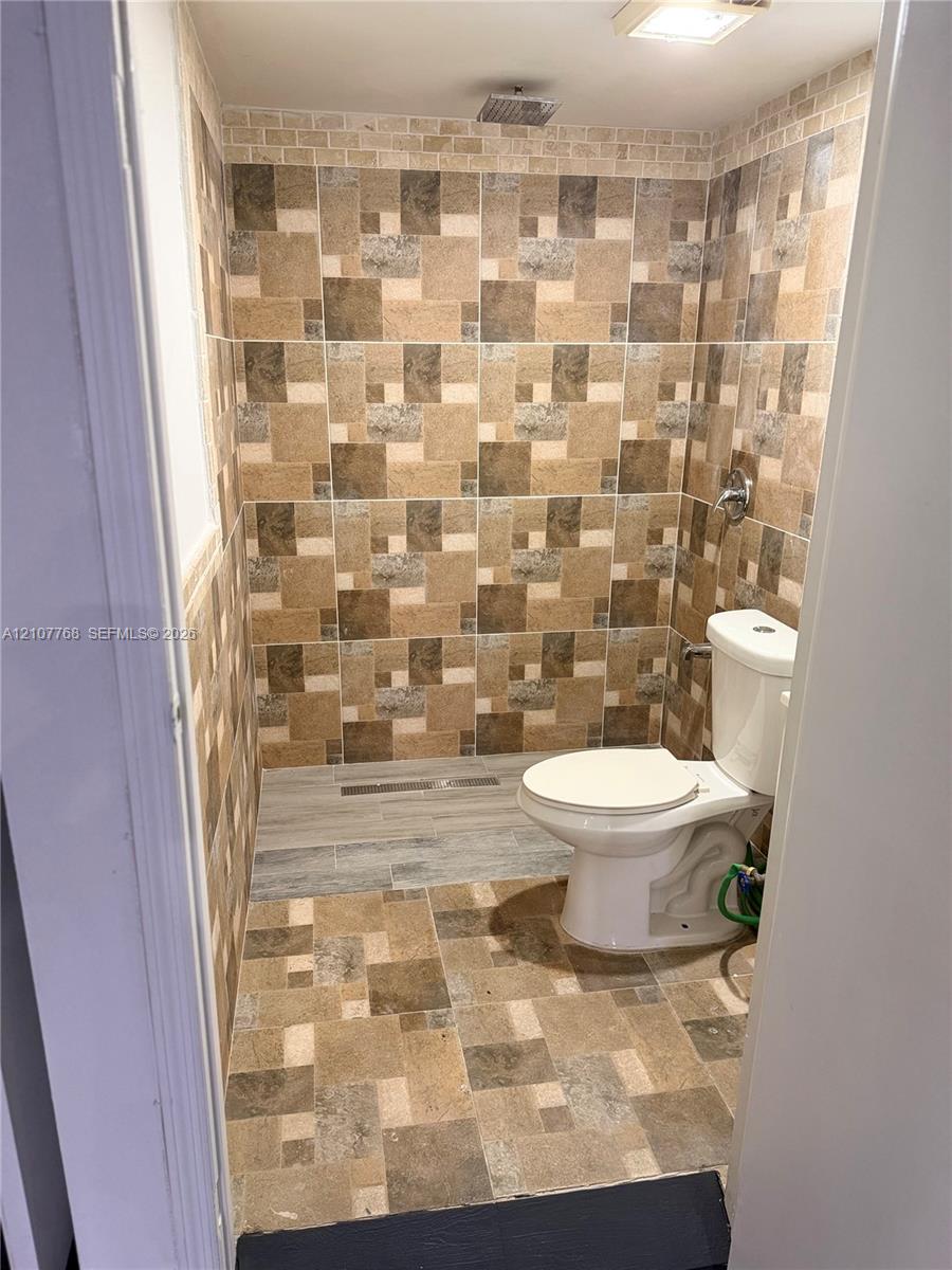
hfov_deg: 56.8
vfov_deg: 71.6
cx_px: 476
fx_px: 880
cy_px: 635
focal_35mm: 24
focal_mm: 6.76
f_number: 1.78
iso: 320
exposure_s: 1/60
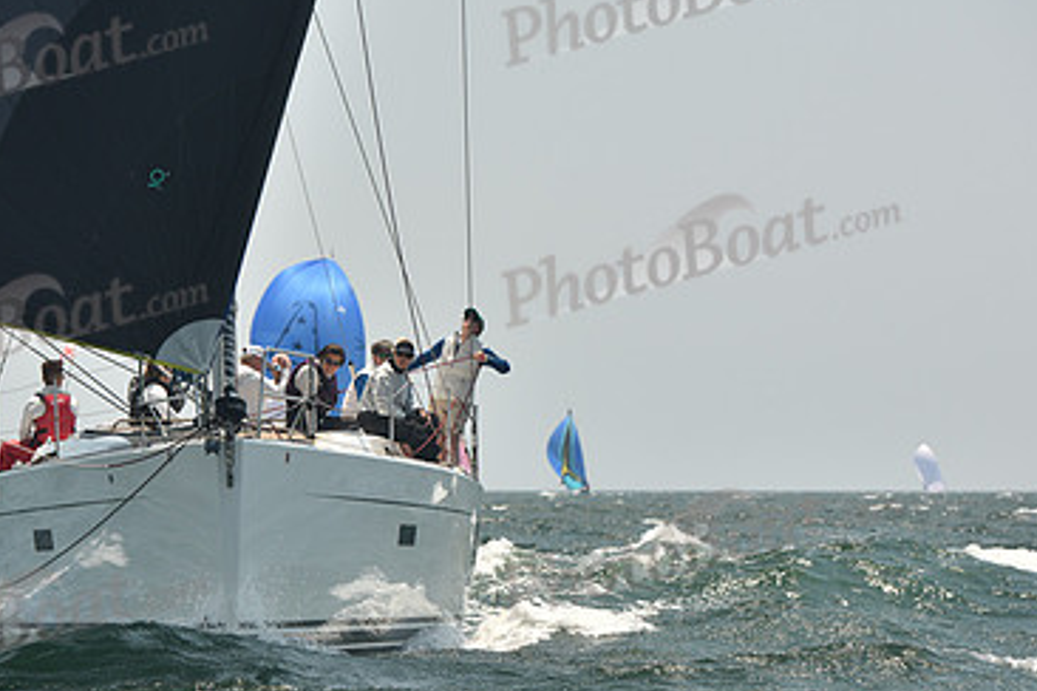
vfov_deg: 6.4
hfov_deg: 9.6
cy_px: 440
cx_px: 357
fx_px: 6164
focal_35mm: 214
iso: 250
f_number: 5.6
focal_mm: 135
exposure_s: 1/640
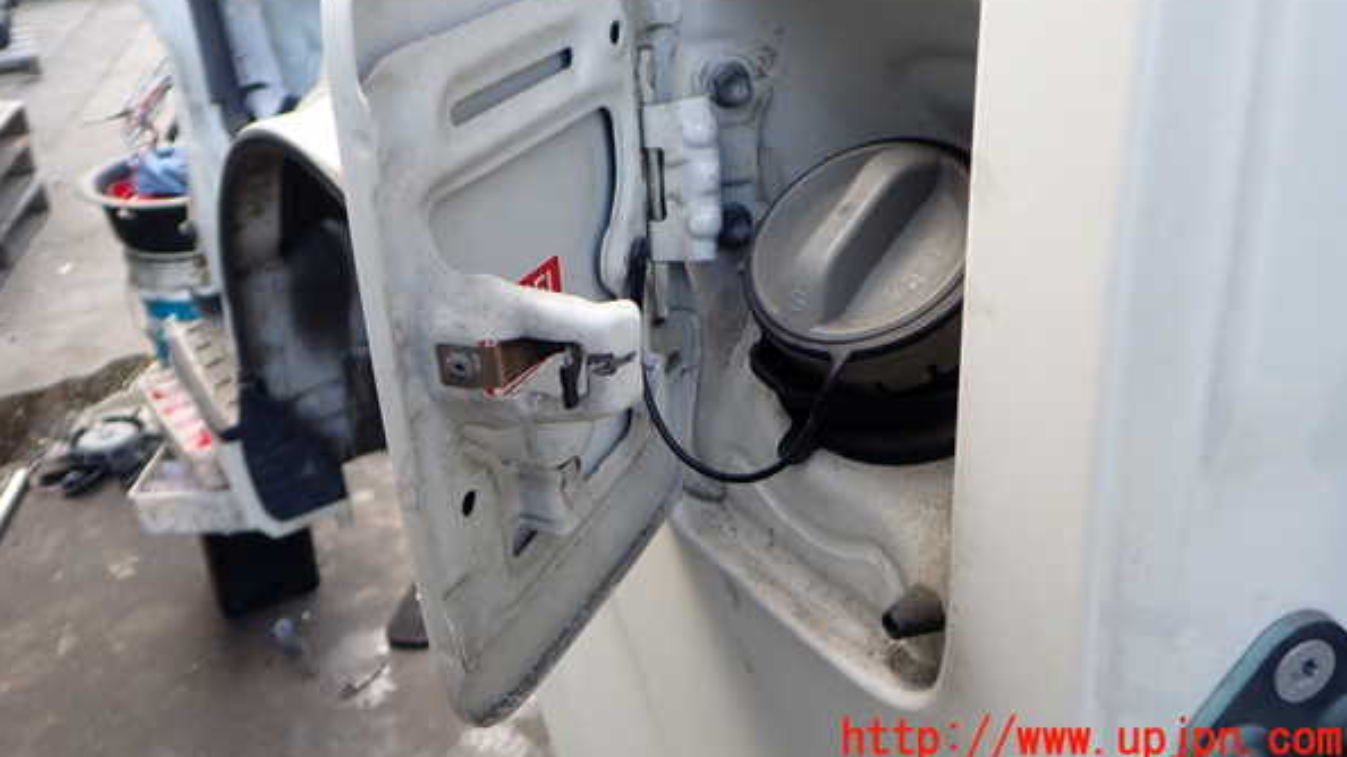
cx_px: 674
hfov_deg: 59.5
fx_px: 1179
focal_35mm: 33
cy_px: 258
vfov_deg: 35.3
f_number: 2.3
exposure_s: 1/160
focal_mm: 5.4
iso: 160
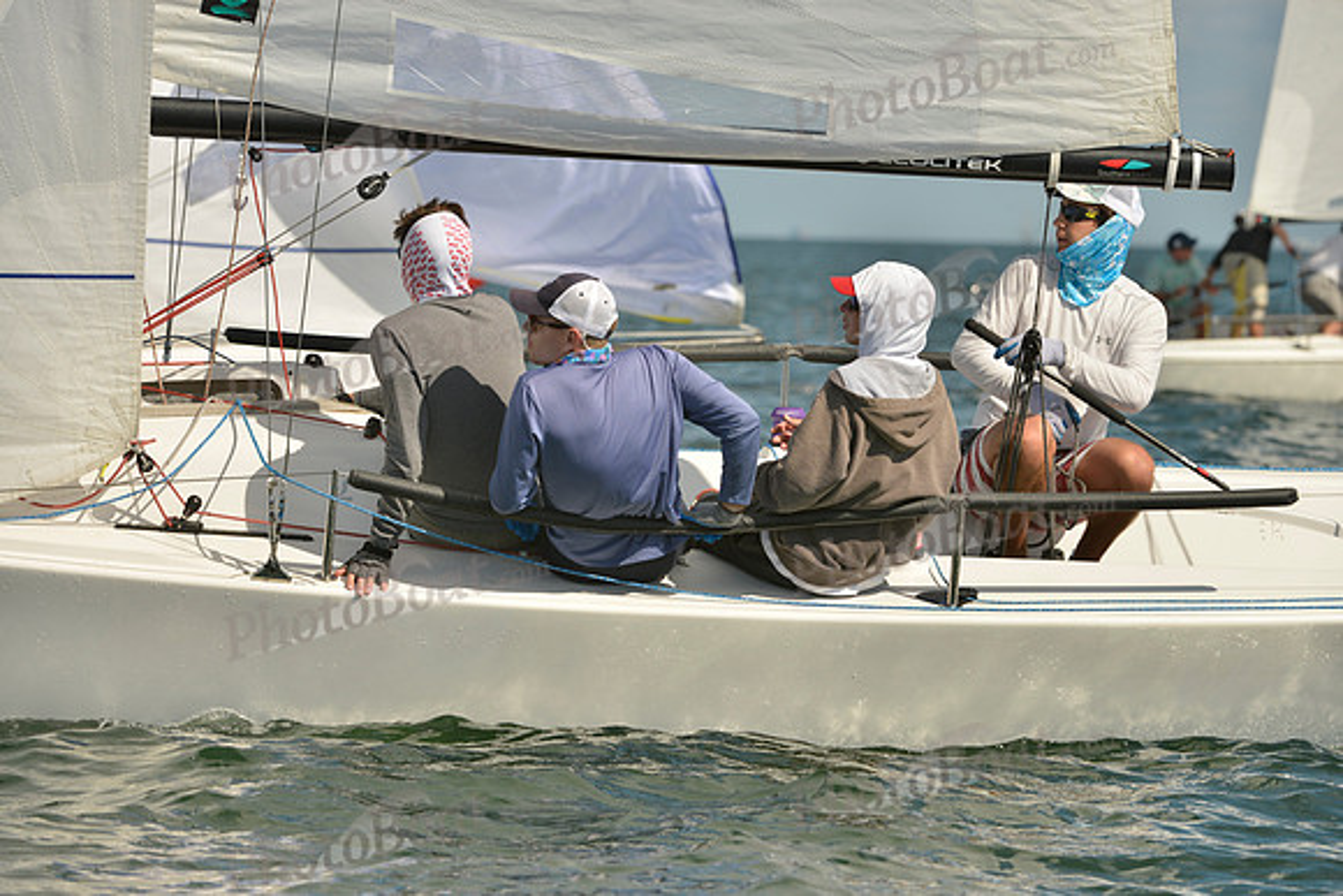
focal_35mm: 280
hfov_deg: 7.4
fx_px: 10448
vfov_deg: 4.9
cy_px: 448
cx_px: 672
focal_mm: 280
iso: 280
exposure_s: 1/1000
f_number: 9
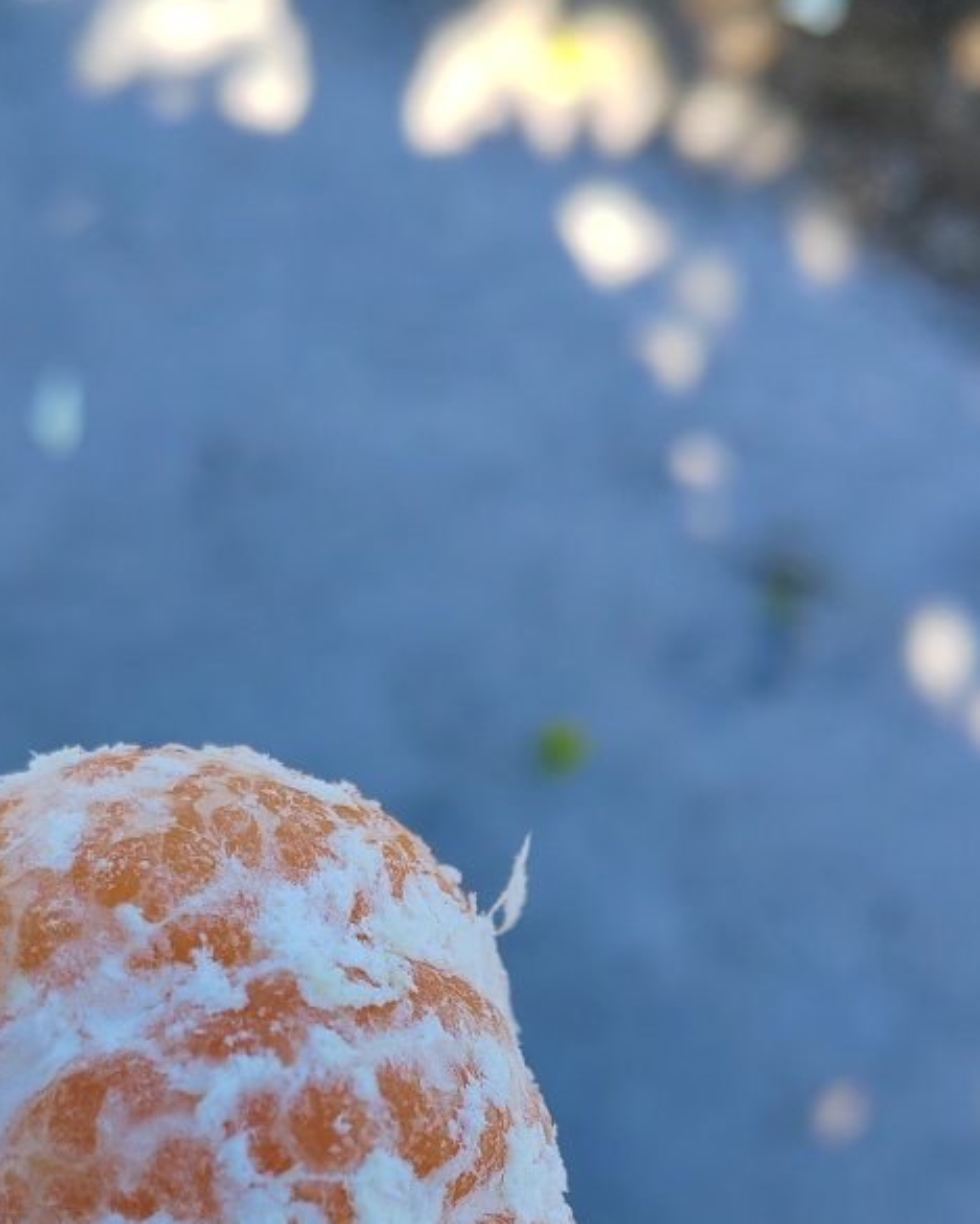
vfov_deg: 37.4
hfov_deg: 31.3
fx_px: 1740
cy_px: 985
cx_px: 357
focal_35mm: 48
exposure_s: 1/540
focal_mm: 5.52
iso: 100
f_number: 1.9
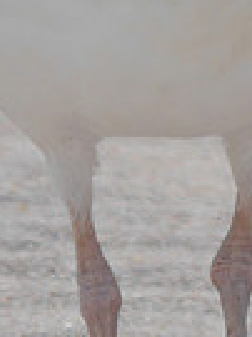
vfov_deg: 1.0
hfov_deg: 0.7
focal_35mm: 2003
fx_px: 19473
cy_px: 80
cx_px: 195
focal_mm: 300
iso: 200
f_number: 5.6
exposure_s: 1/1600
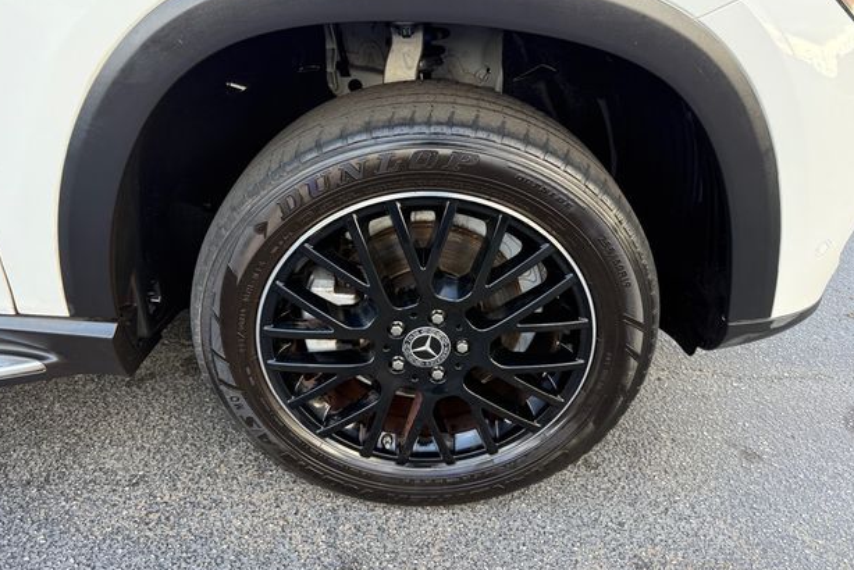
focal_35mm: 26
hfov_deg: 69.4
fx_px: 617
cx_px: 426
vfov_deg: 49.5
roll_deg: -2.8
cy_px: 250
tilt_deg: -28.5
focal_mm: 6.76
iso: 200
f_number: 1.78
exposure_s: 1/234
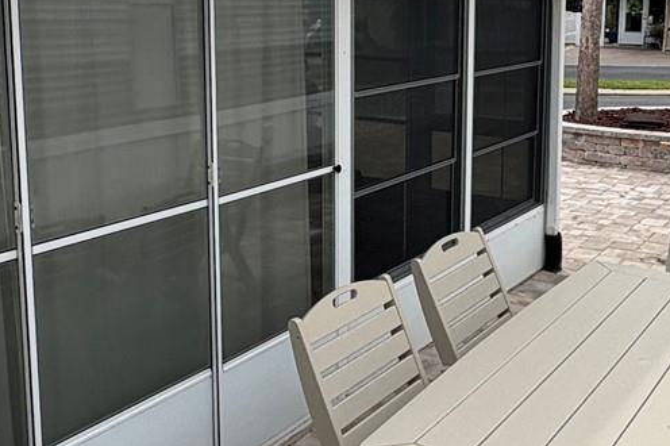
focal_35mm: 47
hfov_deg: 41.7
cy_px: 124
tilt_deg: -8.0
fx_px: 874
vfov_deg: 28.3
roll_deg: -0.1
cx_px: 403
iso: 50
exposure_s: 1/1277
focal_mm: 2.22
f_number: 2.2
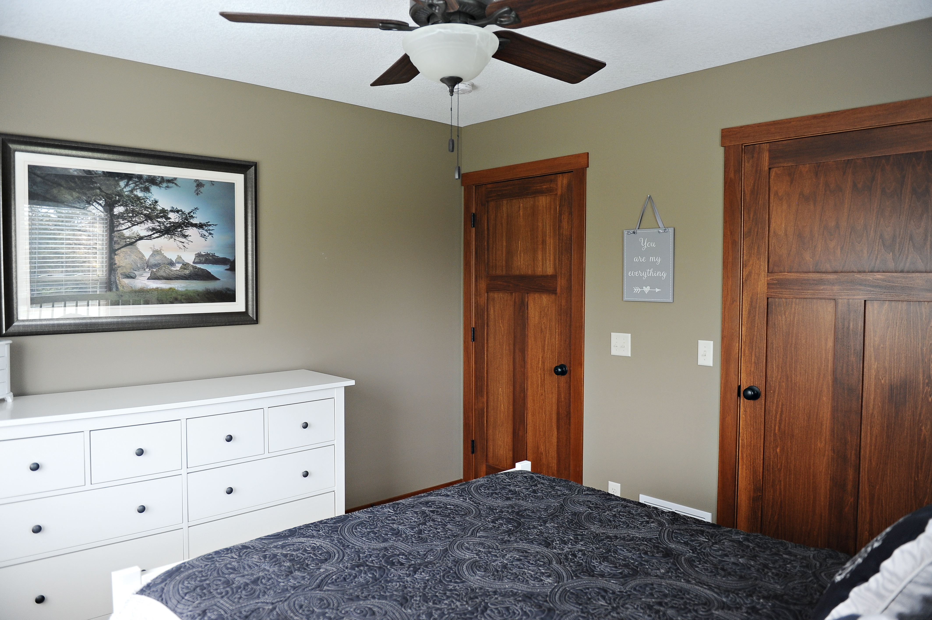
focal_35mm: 24
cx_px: 466
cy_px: 310
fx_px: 621
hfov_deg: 73.8
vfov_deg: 53.1
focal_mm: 24
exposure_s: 1/250
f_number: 2.8
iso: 800
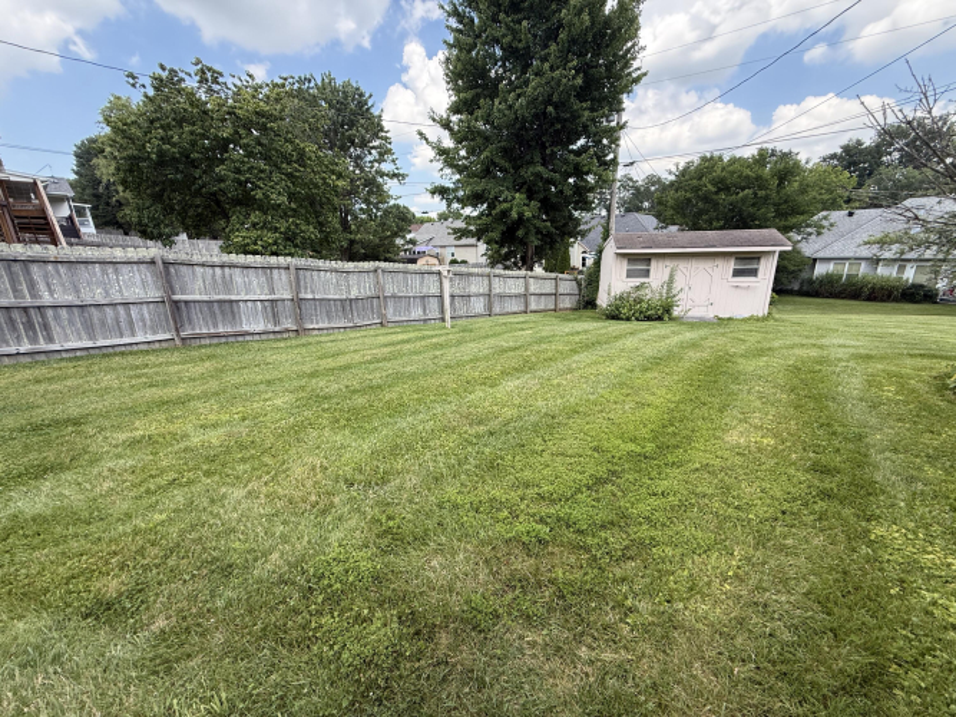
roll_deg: +2.0
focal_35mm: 14
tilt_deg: -15.8
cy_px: 358
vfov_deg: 85.7
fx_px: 387
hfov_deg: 102.1
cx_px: 478
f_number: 2.2
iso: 64
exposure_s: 1/479
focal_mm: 2.22
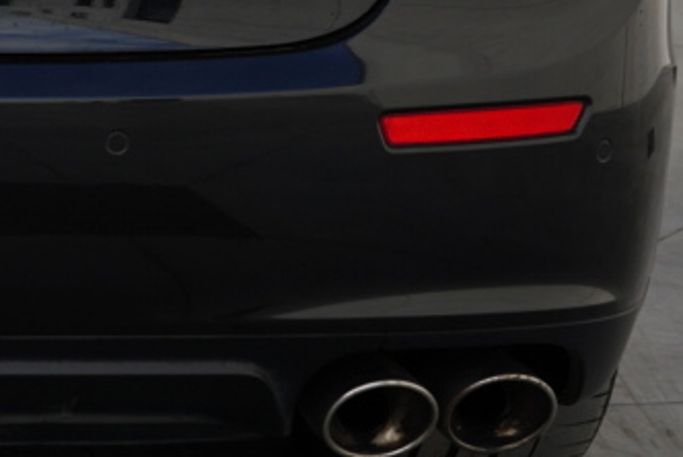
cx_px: -243
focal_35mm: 175
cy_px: -130
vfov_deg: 7.8
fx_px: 3323
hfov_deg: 11.4
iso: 100
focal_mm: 36
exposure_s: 1/80
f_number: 7.1
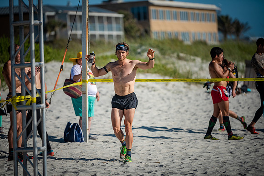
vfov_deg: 6.9
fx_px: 1467
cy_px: 88
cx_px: 132
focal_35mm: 200
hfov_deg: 10.3
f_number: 2.8
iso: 250
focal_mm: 200
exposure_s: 1/4000
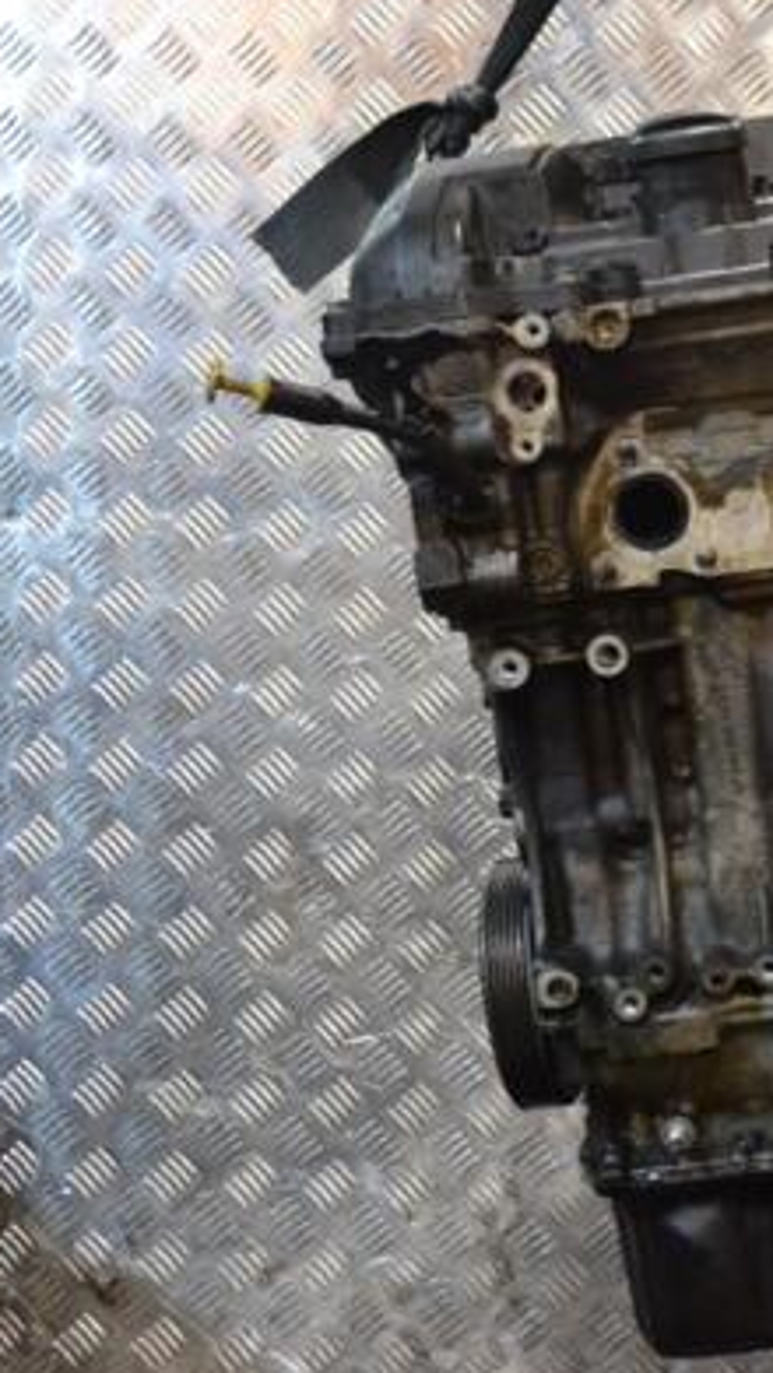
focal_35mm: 53
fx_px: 1931
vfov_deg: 39.2
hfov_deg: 21.7
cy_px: 692
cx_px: 791
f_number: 5.6
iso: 3200
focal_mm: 22
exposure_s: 1/125
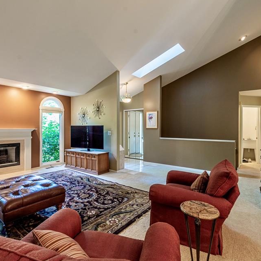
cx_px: 127
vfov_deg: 77.7
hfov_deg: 77.7
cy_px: 130
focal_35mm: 19
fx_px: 162
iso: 160
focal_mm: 14
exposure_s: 1/6
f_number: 8
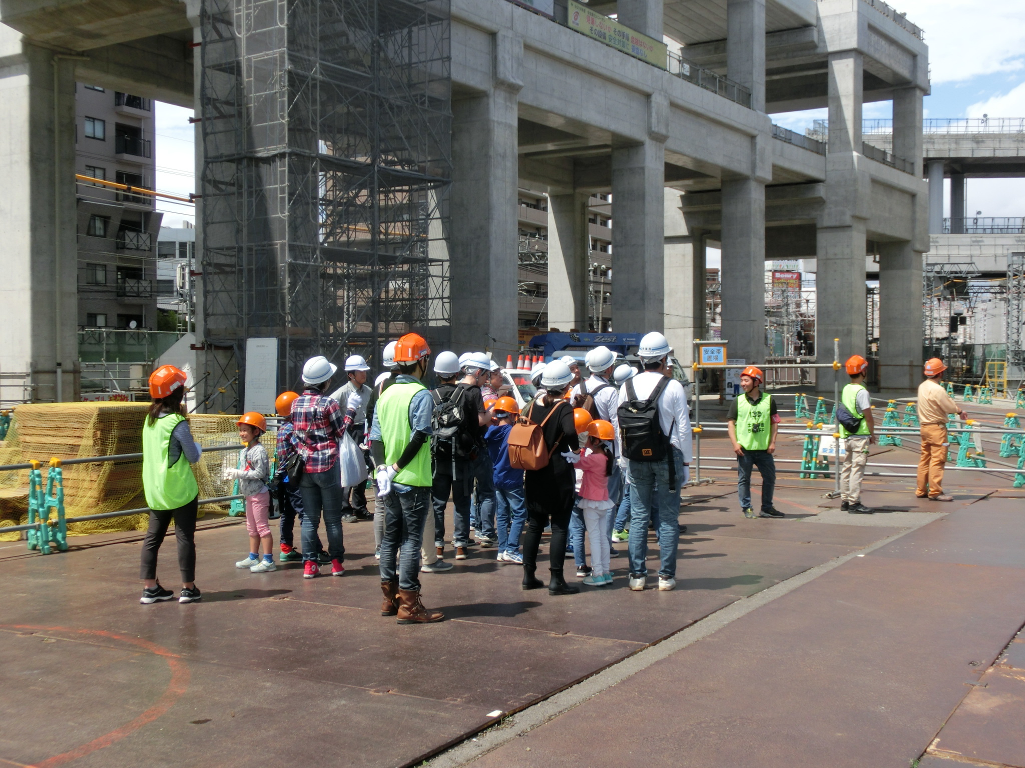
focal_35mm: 38
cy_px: 384
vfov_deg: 37.7
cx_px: 512
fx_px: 1125
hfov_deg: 49.0
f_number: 3.9
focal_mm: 6.67
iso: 80
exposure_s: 1/1000
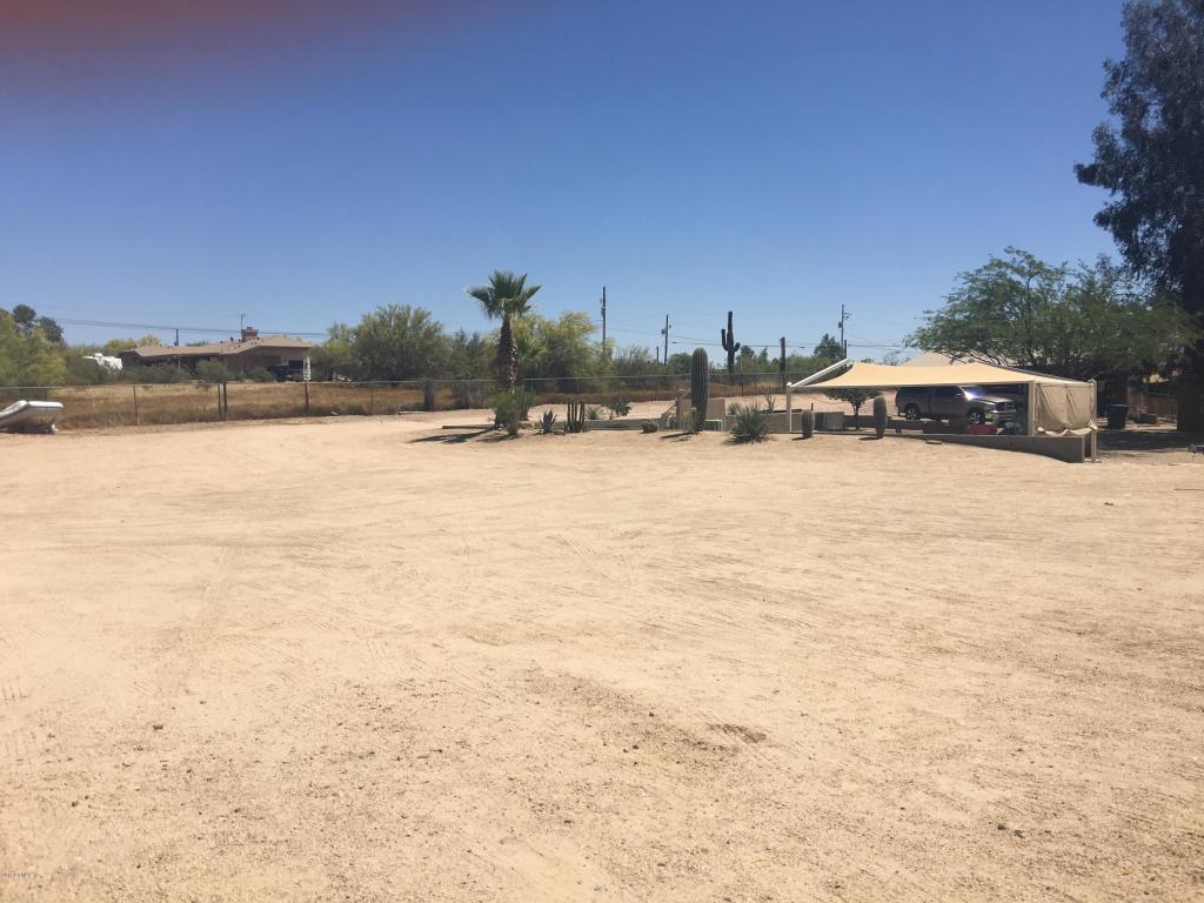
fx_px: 1009
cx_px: 602
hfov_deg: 61.7
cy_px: 452
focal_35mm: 29
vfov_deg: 48.2
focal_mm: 4.15
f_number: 2.2
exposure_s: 1/2849
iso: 25
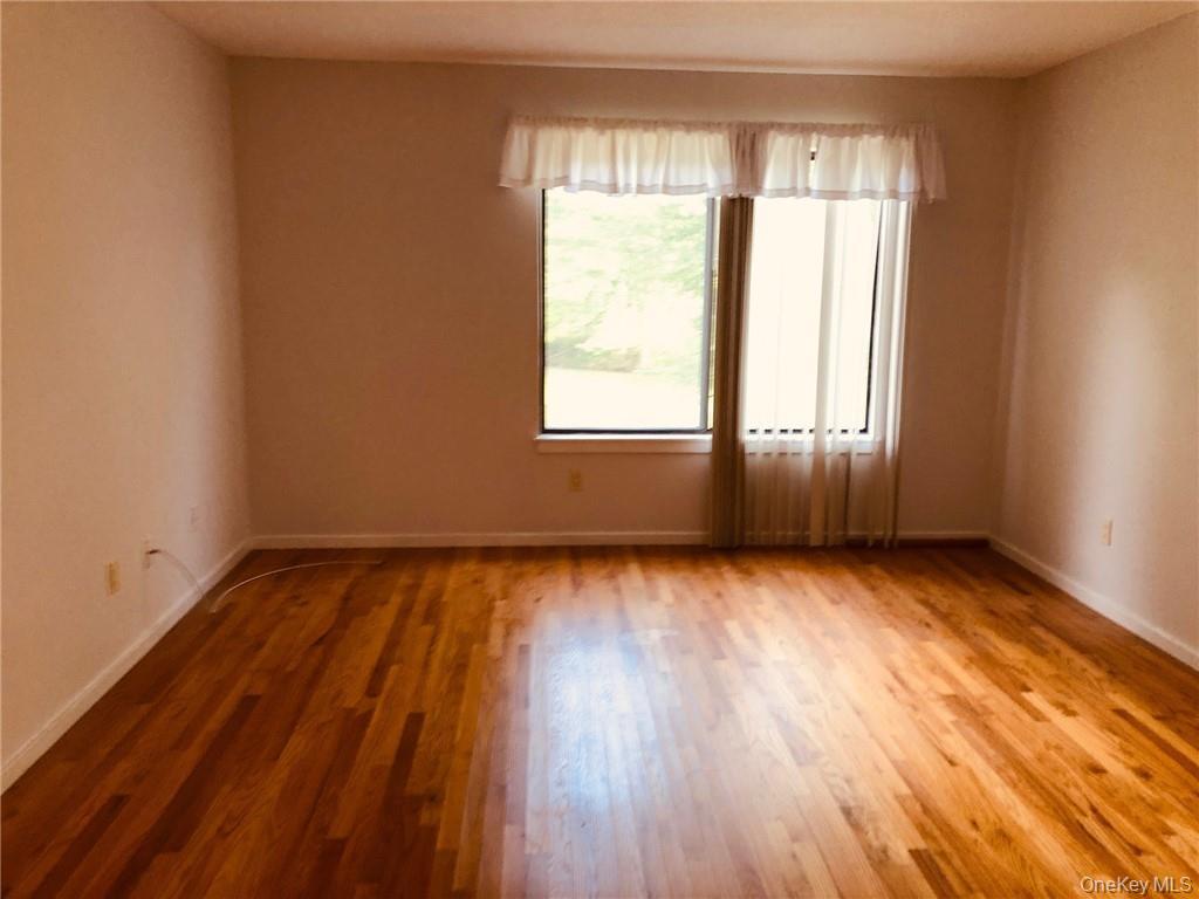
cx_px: 600
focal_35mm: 28
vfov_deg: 49.7
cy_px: 450
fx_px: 970
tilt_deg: -10.8
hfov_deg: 63.4
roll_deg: -0.5
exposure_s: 1/24
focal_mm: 3.99
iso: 40
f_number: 1.8
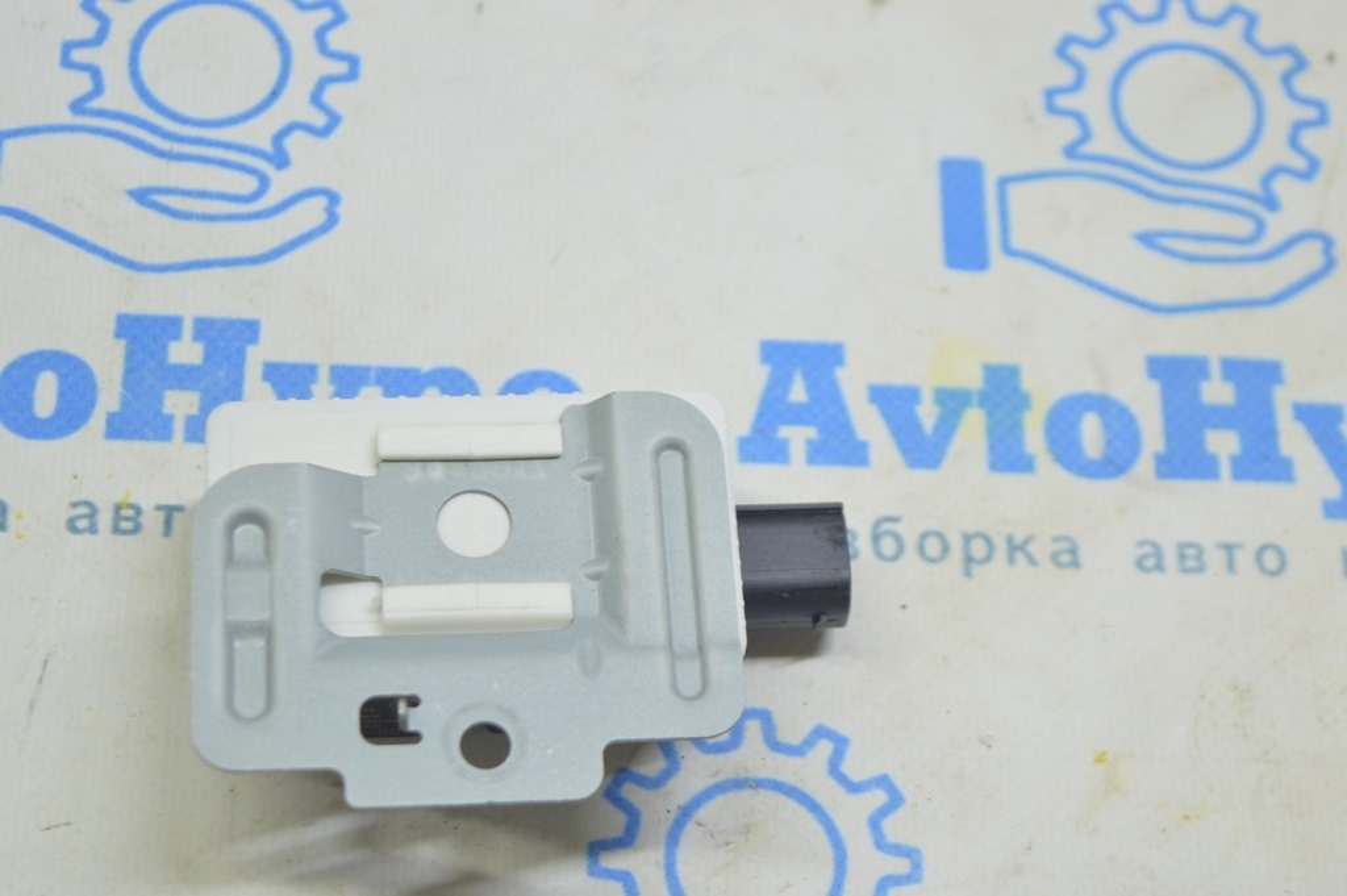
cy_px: 448
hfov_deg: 24.6
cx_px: 674
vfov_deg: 16.5
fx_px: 3084
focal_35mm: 82
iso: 400
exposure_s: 1/20
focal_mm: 55
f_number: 5.6
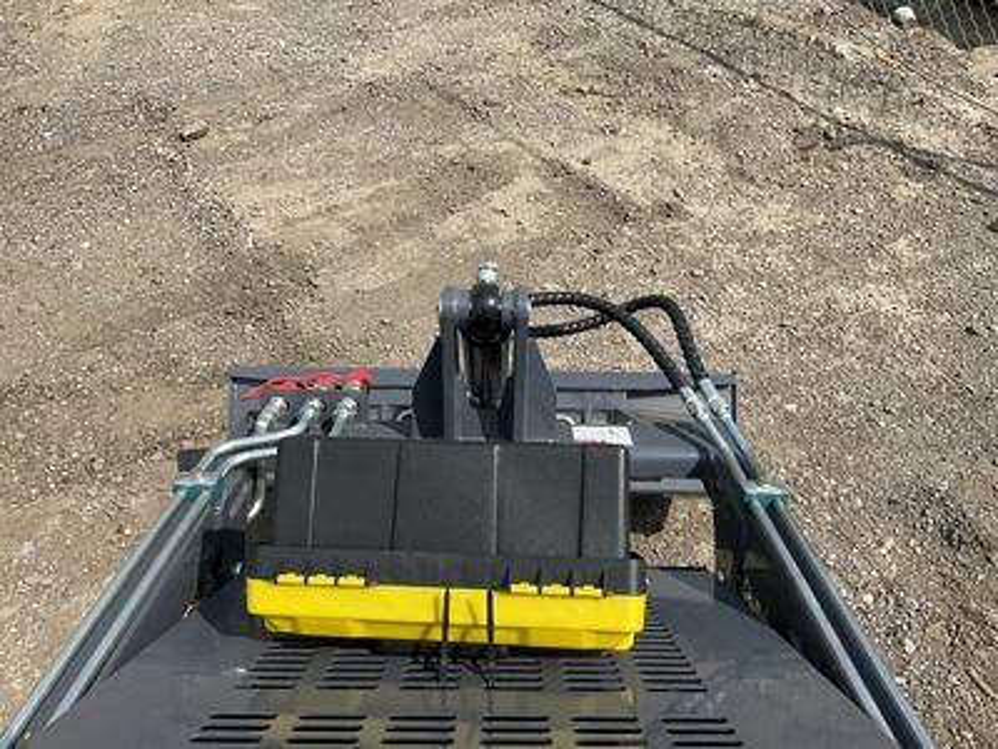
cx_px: 499
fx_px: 836
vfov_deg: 48.2
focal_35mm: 29
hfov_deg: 61.7
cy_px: 374
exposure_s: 1/1912
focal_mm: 3
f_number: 1.8
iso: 25
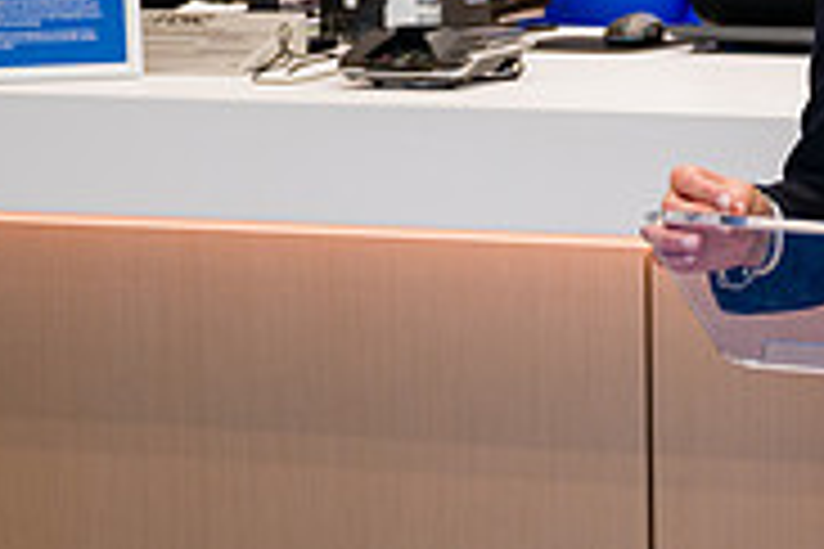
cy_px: -21
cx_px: 1247
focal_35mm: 156
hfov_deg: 12.5
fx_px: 3570
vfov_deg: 8.7
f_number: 3.2
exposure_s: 1/200
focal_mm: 46
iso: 400
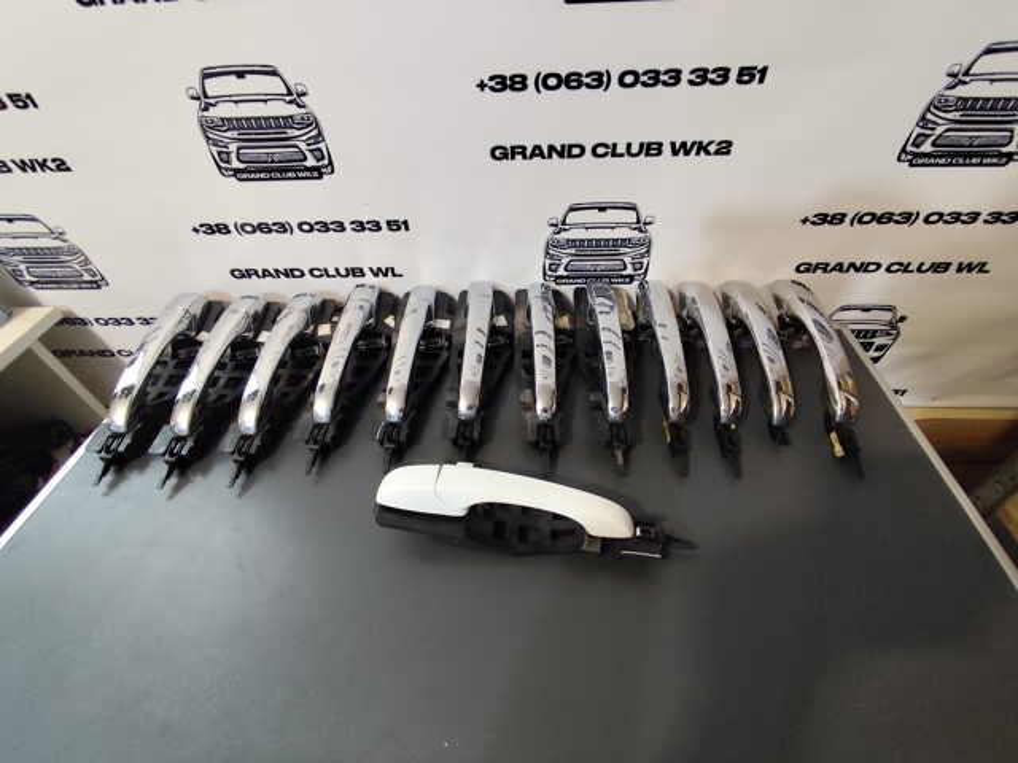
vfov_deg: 78.1
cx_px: 509
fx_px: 471
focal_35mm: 16
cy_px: 382
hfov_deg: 94.5
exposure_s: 1/60
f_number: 2.2
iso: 400
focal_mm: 1.65
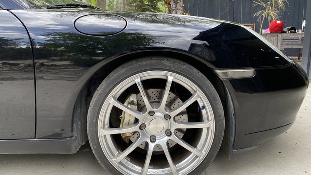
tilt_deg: -9.1
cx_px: 158
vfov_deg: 40.1
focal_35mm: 29
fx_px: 239
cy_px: 72
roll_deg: +1.7
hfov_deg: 66.1
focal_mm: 4.25
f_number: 1.8
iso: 32
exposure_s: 1/198
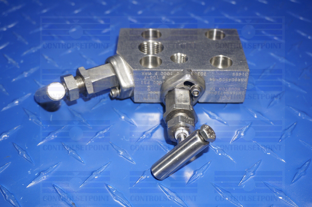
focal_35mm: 44
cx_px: 156
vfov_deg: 30.7
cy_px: 104
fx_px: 376
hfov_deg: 45.0
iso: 320
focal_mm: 29
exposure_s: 1/60
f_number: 4.5
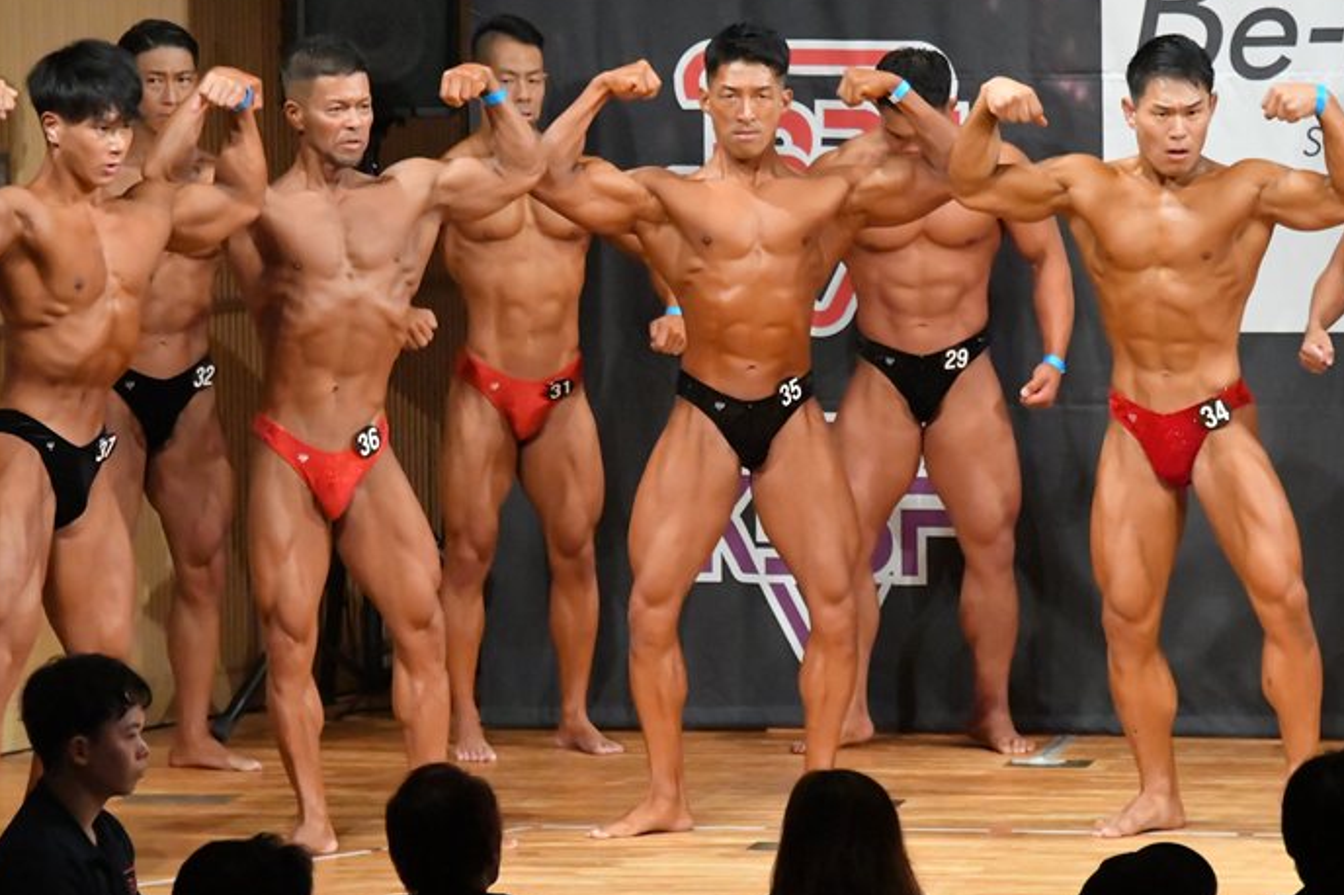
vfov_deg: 4.5
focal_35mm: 304
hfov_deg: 6.8
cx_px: 675
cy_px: 412
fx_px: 11343
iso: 14400
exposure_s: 1/400
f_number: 5.6
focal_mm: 180
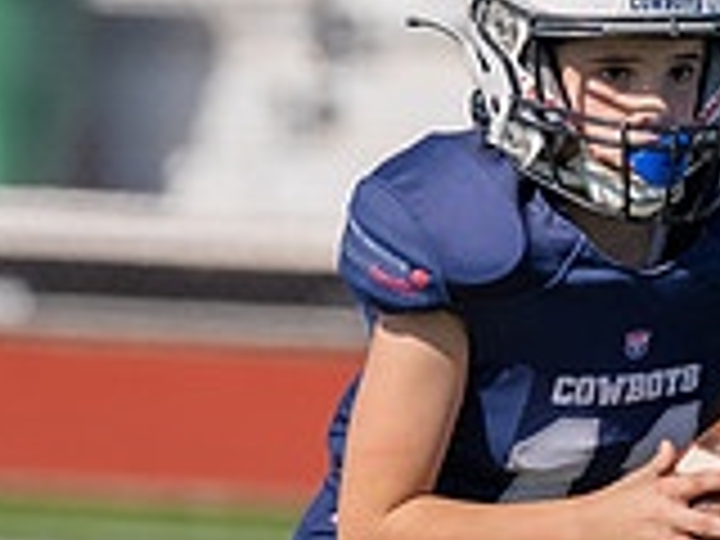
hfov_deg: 1.8
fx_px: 22401
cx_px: 683
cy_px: 455
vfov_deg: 1.4
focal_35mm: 1077
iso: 100
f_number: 3.5
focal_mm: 200
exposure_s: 1/2000
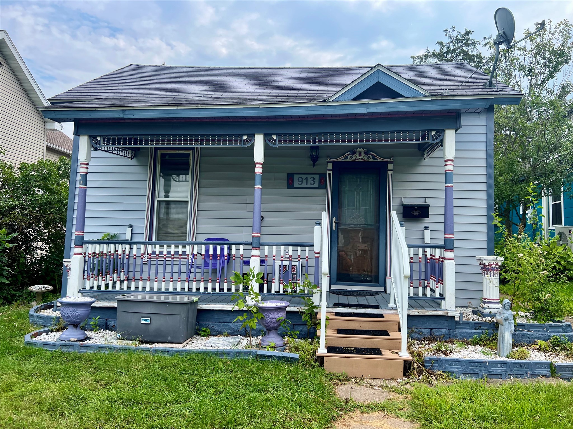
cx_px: 286
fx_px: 430
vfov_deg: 53.1
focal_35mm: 26
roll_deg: -0.1
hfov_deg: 67.3
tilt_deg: +4.7
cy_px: 214
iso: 50
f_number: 1.5
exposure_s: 1/1724
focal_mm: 5.7
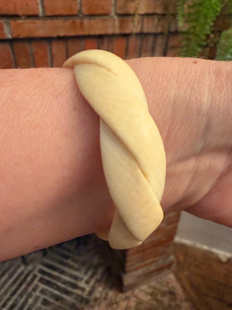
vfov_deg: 67.3
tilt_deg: -30.9
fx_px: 232
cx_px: 116
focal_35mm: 26
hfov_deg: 53.1
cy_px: 155
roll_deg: -2.5
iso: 500
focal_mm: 2.22
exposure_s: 1/50
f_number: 2.2
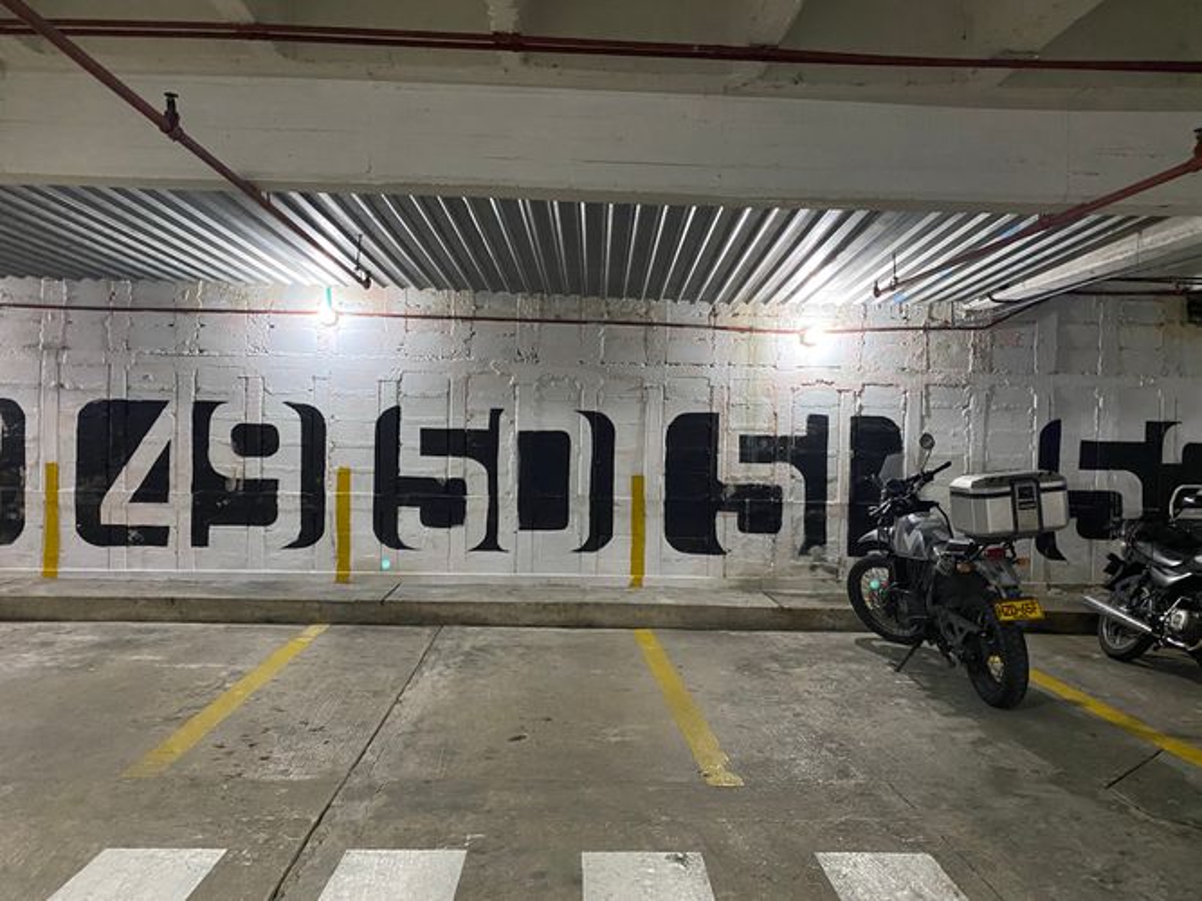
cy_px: 450
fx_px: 903
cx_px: 601
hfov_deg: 67.3
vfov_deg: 53.0
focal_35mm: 26
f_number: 1.8
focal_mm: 4.25
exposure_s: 1/30
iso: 640
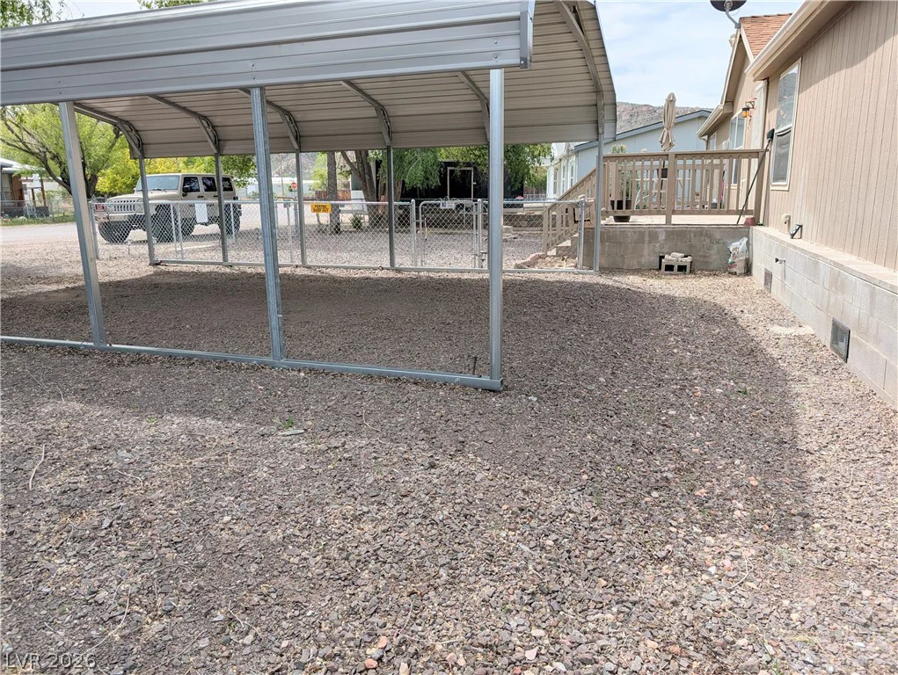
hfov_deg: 71.5
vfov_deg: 56.9
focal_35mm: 24
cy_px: 338
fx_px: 623
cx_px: 449
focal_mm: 6.9
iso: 19
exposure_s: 1/6897
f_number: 1.68
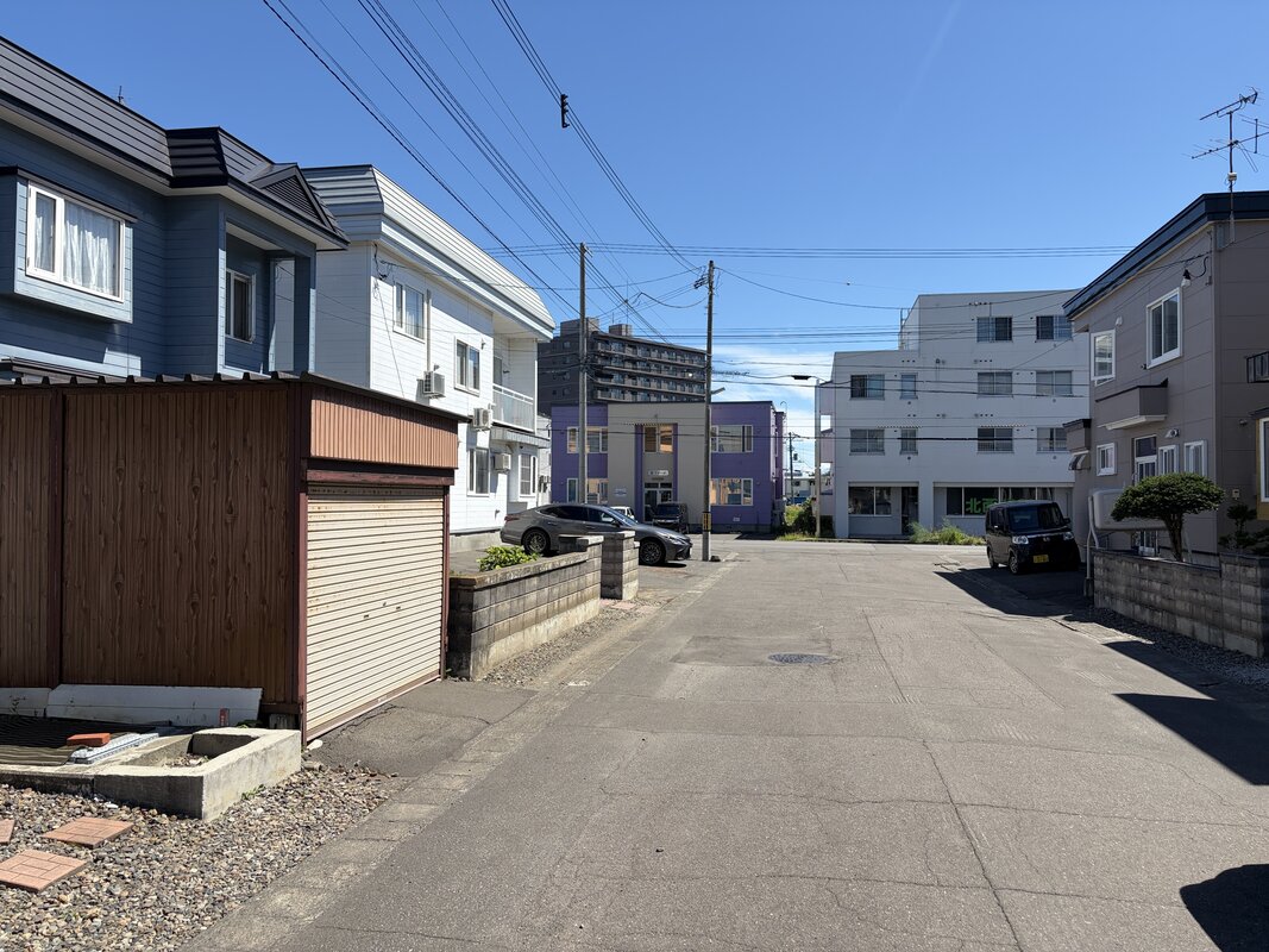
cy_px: 476
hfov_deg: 67.3
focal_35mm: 26
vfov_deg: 53.1
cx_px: 634
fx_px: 953
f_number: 1.6
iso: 50
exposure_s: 1/2985
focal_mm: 5.96
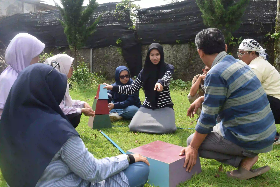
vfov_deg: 36.9
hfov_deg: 53.1
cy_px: 94
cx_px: 140
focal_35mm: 36
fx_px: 280
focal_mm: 24
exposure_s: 1/320
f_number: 9
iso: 200
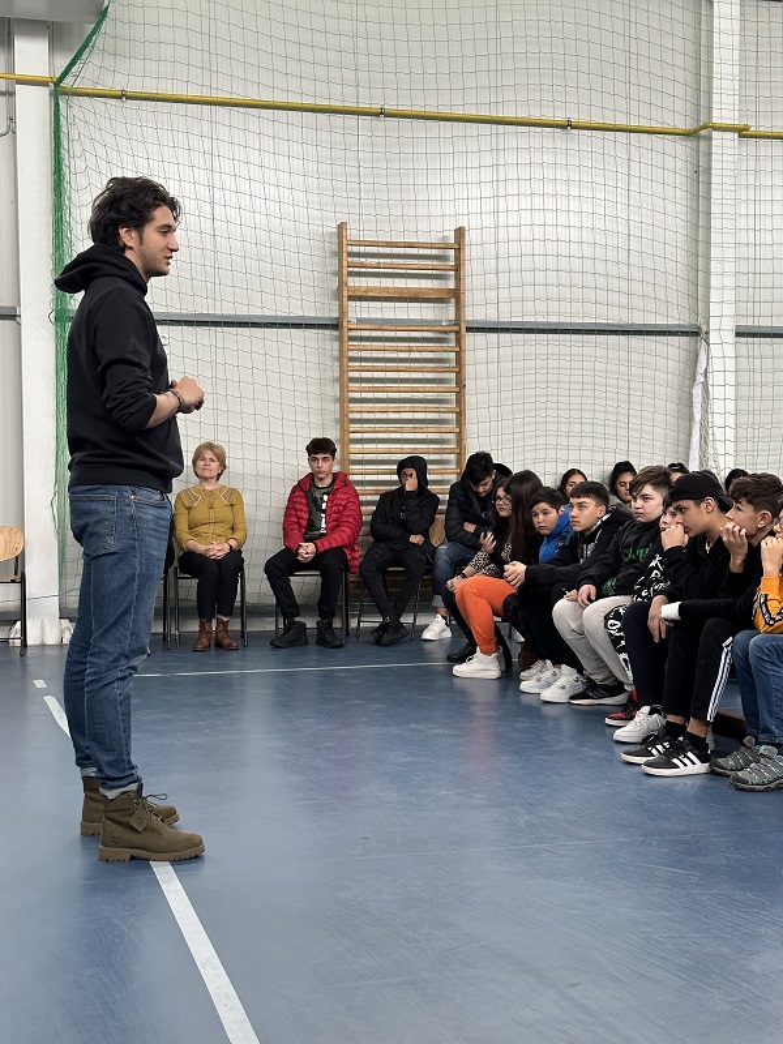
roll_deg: +0.6
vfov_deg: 39.7
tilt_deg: -2.1
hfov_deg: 30.3
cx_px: 392
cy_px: 522
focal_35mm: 48
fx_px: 1448
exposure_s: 1/60
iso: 125
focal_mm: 6.86
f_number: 1.78
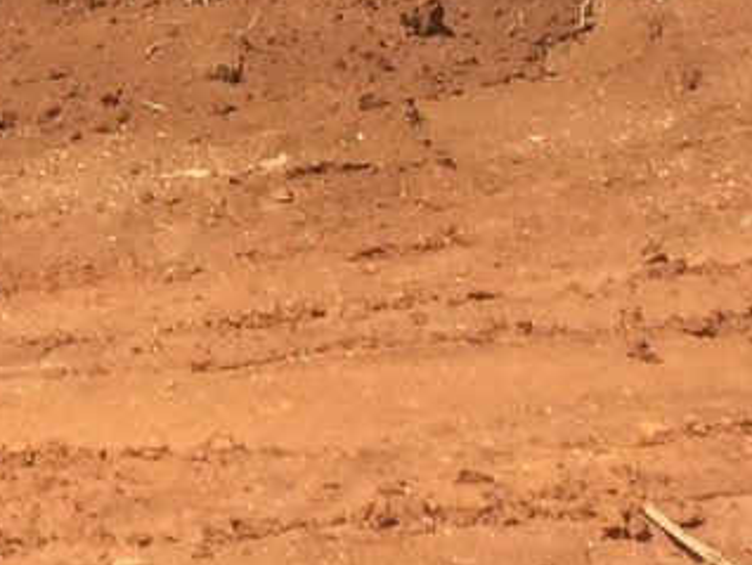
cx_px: -433
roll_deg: +0.0
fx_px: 3805
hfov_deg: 10.8
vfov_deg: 7.5
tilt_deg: +10.9
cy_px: -1090
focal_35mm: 175
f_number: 2.2
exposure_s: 1/1786
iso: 32
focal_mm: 4.15
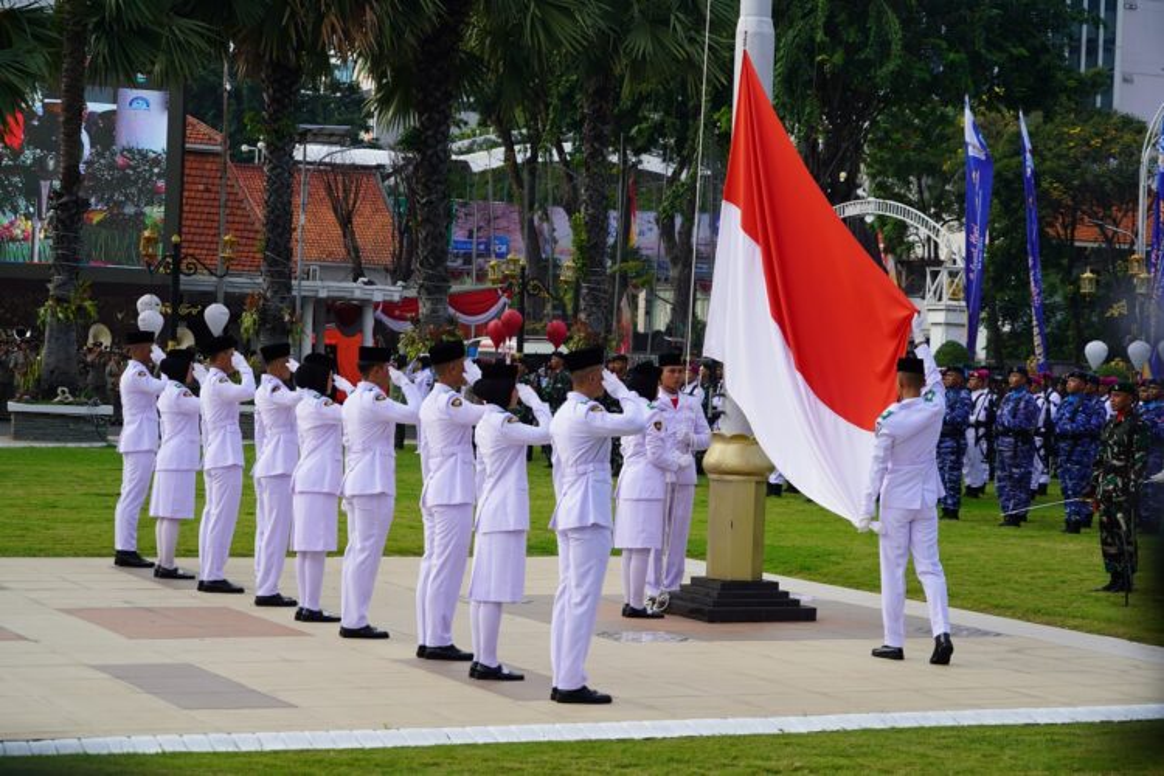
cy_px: 388
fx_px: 2586
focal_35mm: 80
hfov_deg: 25.4
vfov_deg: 17.1
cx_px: 582
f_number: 5.6
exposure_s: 1/320
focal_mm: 80
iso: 100
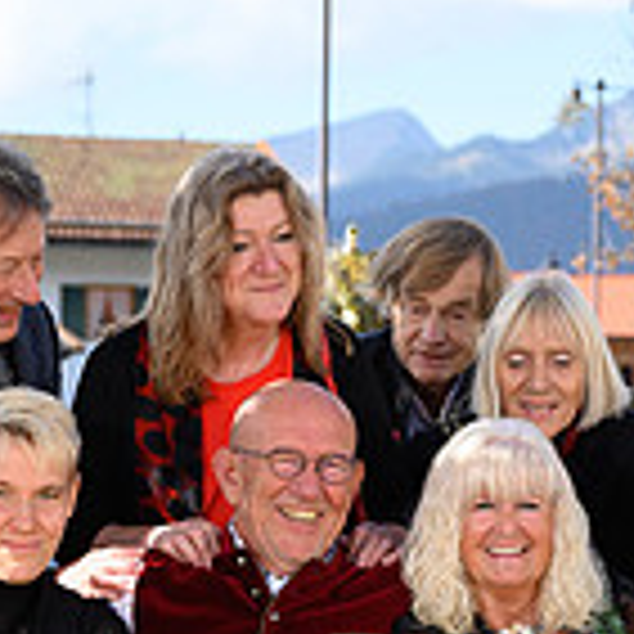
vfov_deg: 12.5
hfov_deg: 12.8
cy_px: 809
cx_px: 396
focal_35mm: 136
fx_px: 2818
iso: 100
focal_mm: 39
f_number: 3.2
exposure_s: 1/640
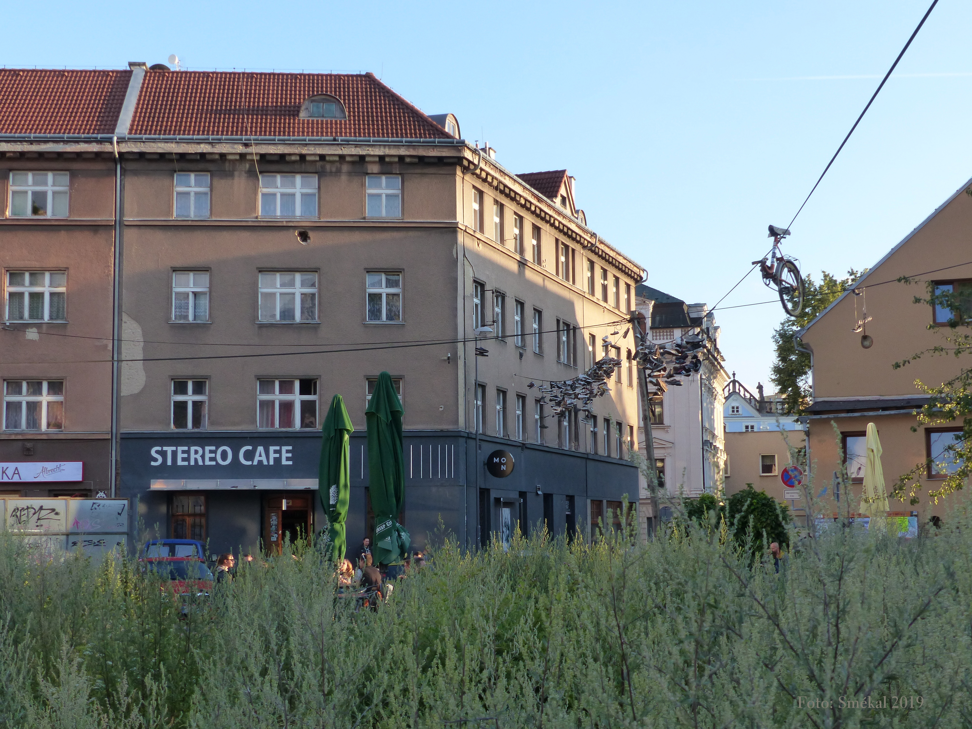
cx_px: 486
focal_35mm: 53
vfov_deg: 27.5
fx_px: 1488
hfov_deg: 36.2
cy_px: 364
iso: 160
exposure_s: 1/200
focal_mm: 9.1
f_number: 4
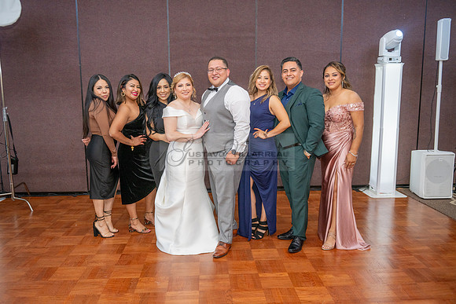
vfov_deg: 42.3
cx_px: 228
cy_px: 152
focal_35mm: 31
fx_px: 393
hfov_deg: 60.3
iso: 800
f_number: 3.5
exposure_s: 1/125
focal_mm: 31
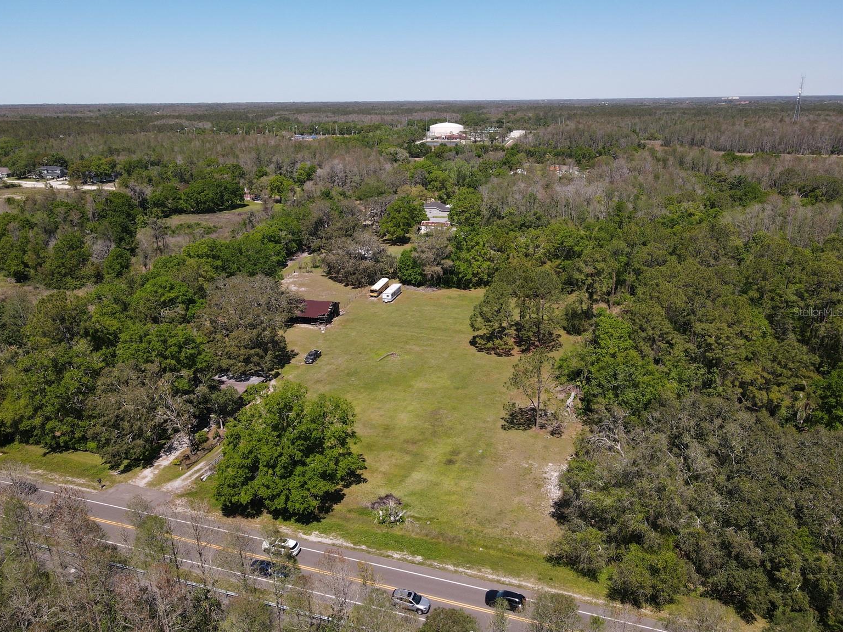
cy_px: 312
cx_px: 406
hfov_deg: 69.4
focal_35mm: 25
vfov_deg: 54.9
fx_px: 609
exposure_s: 1/725
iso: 110
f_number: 2.8
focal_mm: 4.5
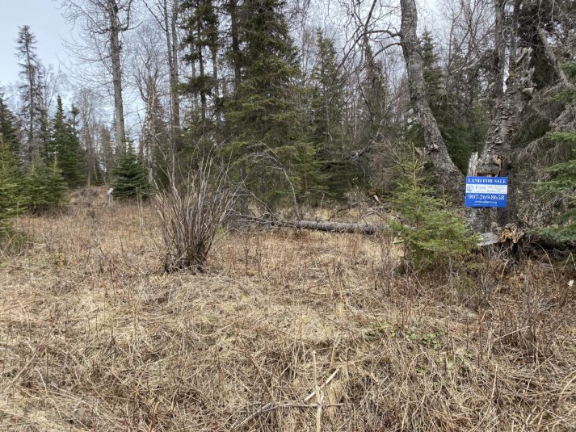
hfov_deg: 63.4
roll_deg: -0.6
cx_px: 302
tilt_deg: -3.6
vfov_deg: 49.7
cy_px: 200
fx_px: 466
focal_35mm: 28
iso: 32
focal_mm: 4.25
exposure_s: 1/793
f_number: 1.8
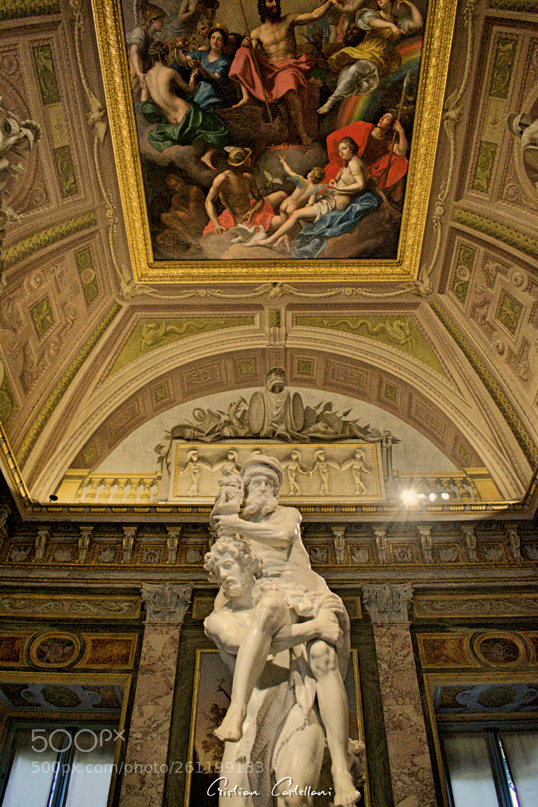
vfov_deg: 67.4
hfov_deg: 47.9
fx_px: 605
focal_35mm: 27
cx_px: 269
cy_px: 404
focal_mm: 18
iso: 1600
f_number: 4
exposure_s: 1/320
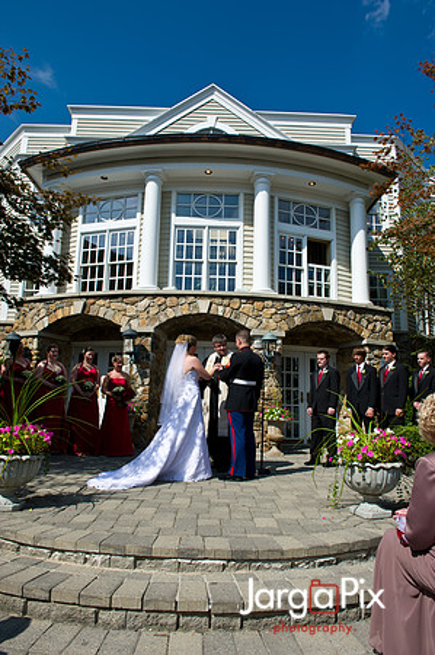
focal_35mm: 24
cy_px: 328
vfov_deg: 73.8
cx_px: 218
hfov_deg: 53.0
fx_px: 436
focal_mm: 24
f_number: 16
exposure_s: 1/250
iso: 200
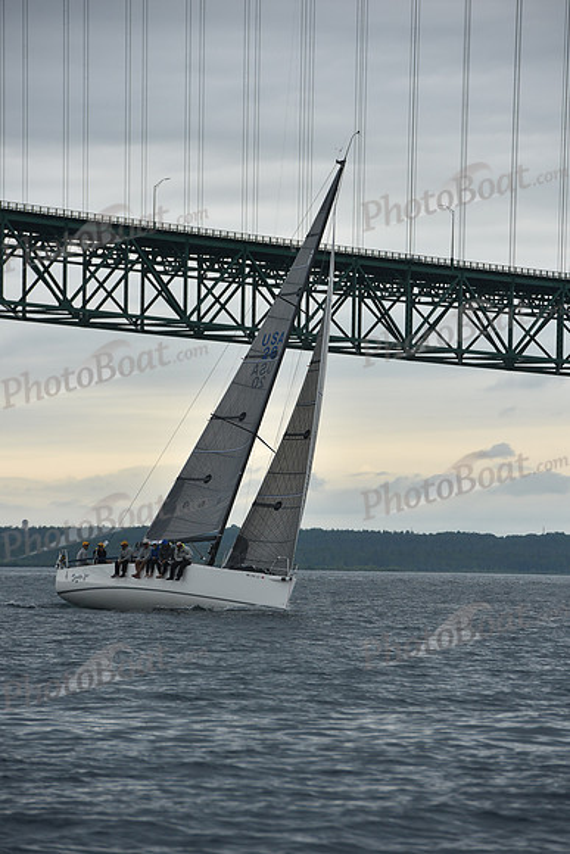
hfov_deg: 6.9
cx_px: 285
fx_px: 4747
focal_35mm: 200
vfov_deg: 10.3
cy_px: 427
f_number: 7.1
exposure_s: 1/800
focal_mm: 200
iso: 250
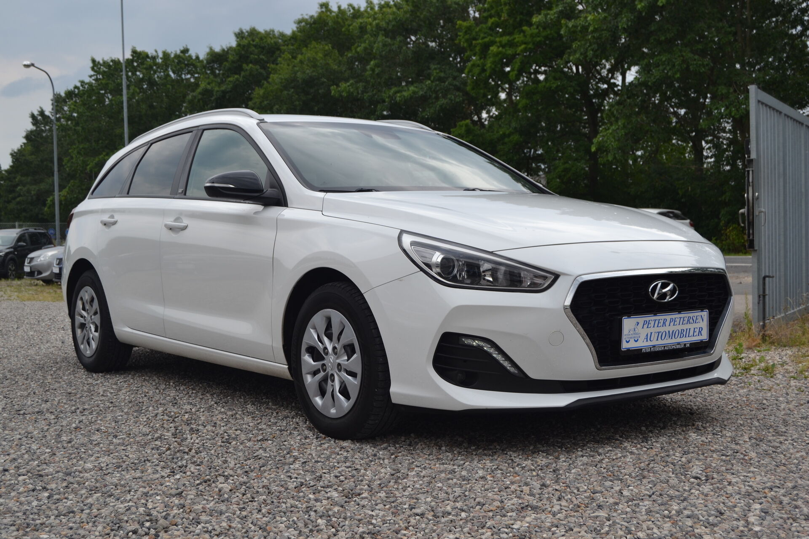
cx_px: 404
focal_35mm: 45
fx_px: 1011
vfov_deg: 29.9
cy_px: 270
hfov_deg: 43.6
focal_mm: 30
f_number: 7.1
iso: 100
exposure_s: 1/200
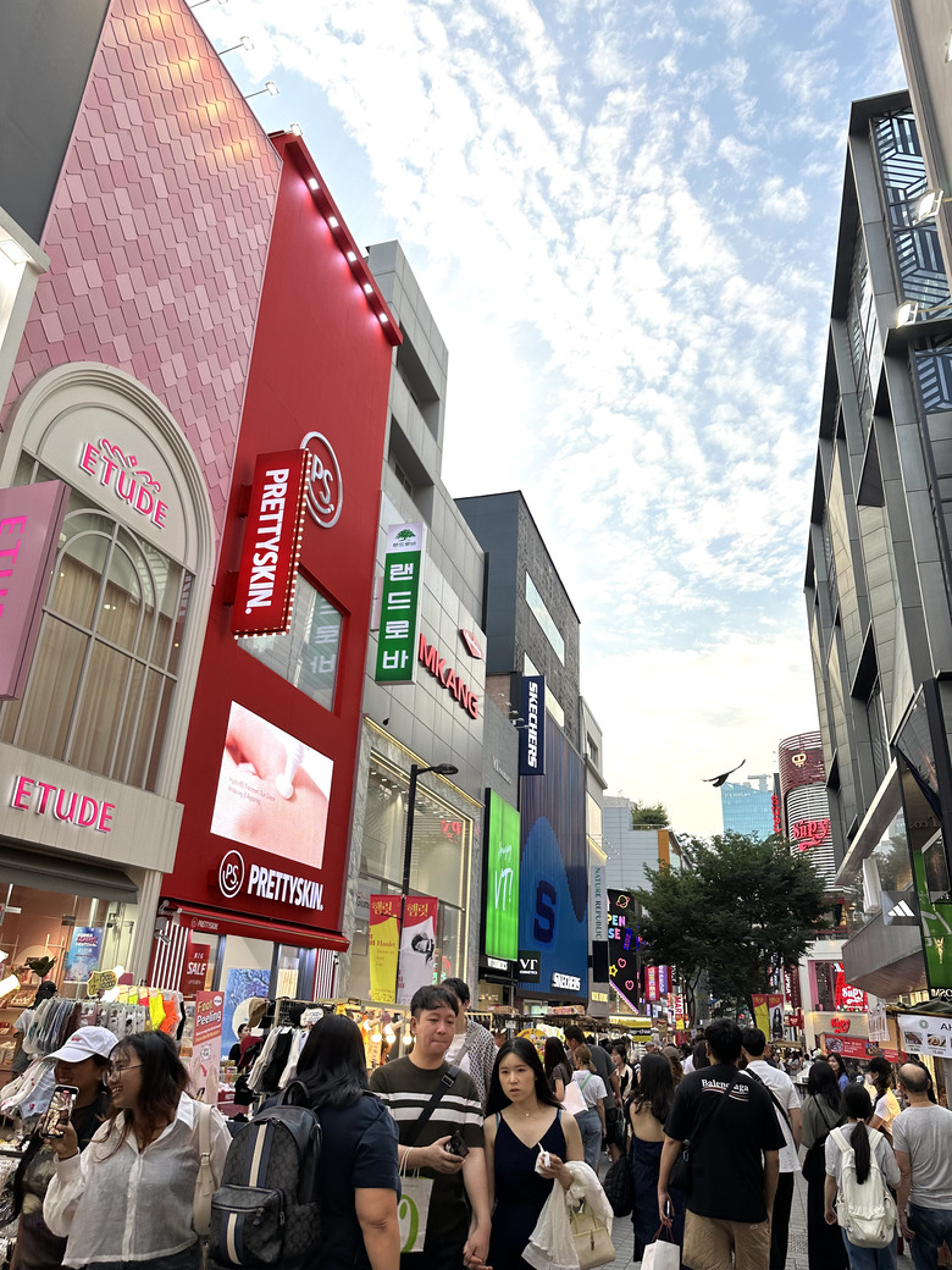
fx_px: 880
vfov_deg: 71.6
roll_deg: -0.2
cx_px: 476
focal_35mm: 24
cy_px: 635
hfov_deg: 56.8
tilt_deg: +25.0
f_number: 1.78
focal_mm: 6.86
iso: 80
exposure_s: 1/256
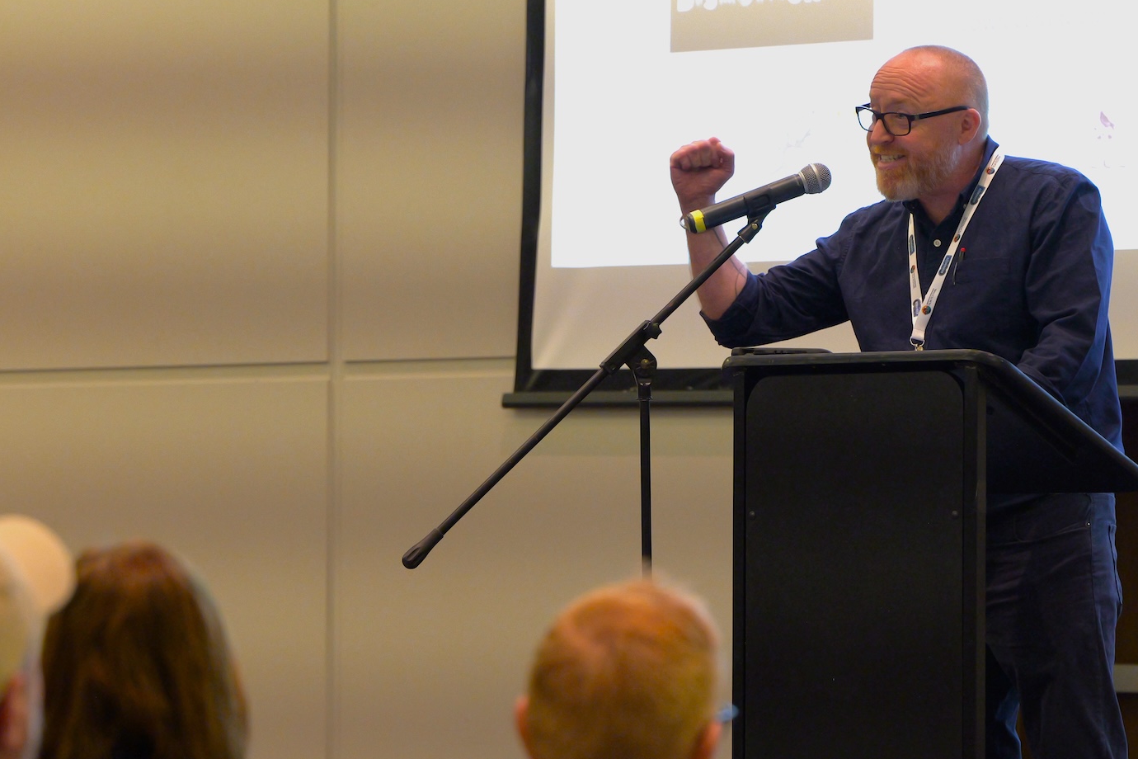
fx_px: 6322
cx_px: 531
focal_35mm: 200
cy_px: 450
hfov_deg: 10.3
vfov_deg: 6.9
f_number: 5.6
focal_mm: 138
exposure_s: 1/160
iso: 3200
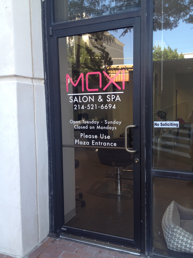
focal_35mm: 35
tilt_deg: -6.0
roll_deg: -0.4
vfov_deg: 52.6
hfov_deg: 40.7
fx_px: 260
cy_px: 129
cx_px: 96
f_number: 2.4
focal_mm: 4.28
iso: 50
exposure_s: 1/60
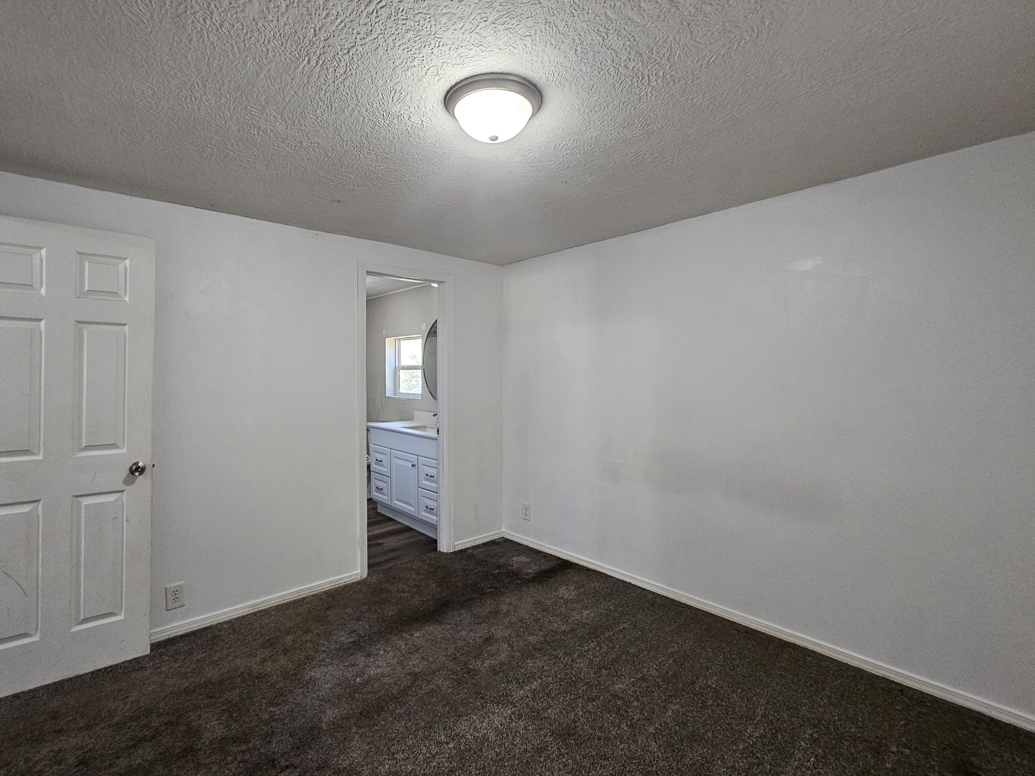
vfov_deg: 81.7
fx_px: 448
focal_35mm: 15
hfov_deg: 97.9
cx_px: 473
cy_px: 373
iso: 400
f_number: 2.2
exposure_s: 1/30
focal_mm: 2.2
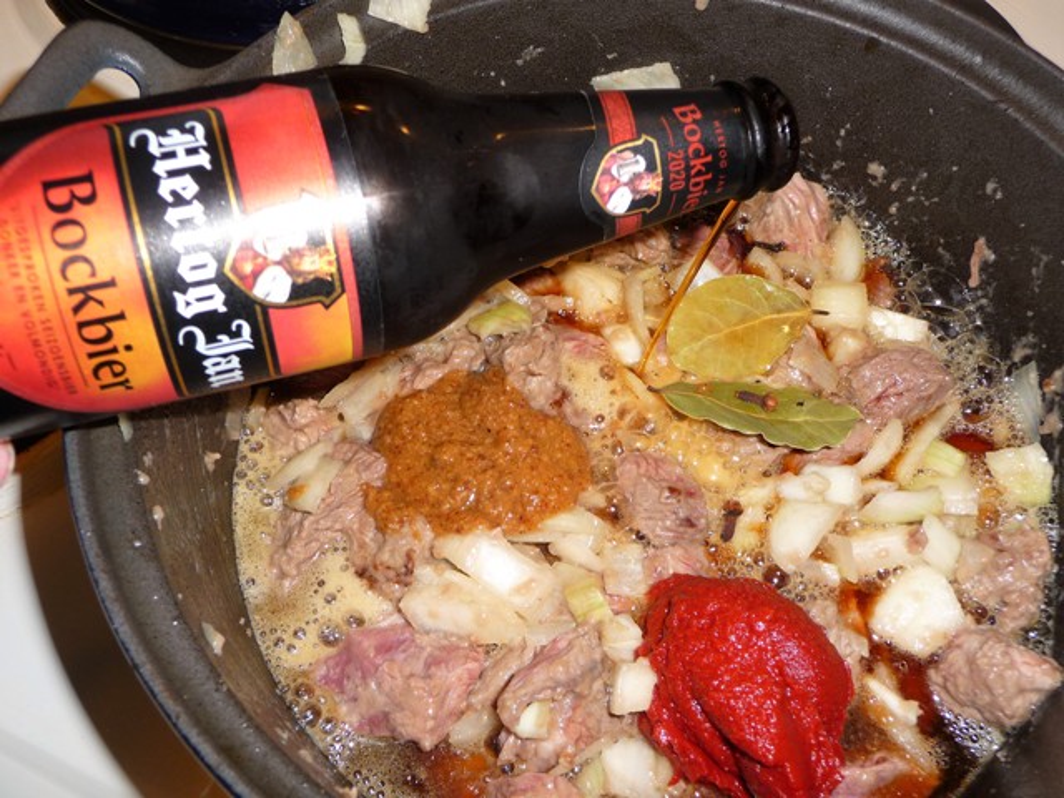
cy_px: 399
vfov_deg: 41.8
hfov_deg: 54.0
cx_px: 532
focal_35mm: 34
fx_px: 1045
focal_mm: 5.6
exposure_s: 1/30
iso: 100
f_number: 3.6
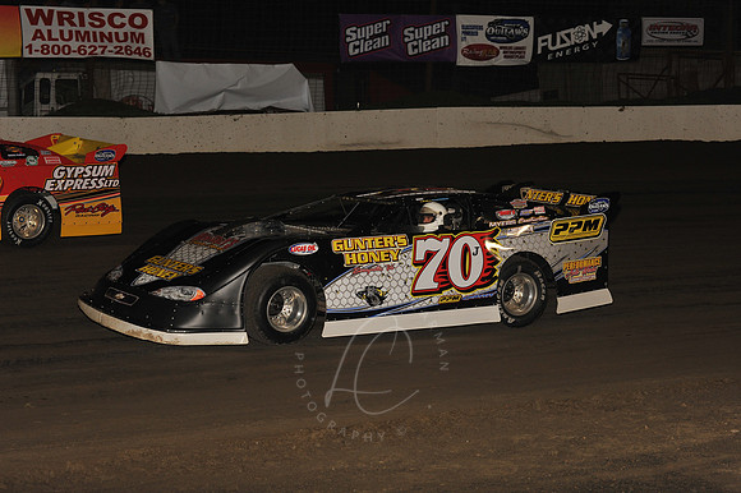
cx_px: 370
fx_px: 1893
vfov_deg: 14.8
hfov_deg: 22.2
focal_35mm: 92
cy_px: 246
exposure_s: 1/320
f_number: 7.1
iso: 800
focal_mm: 92
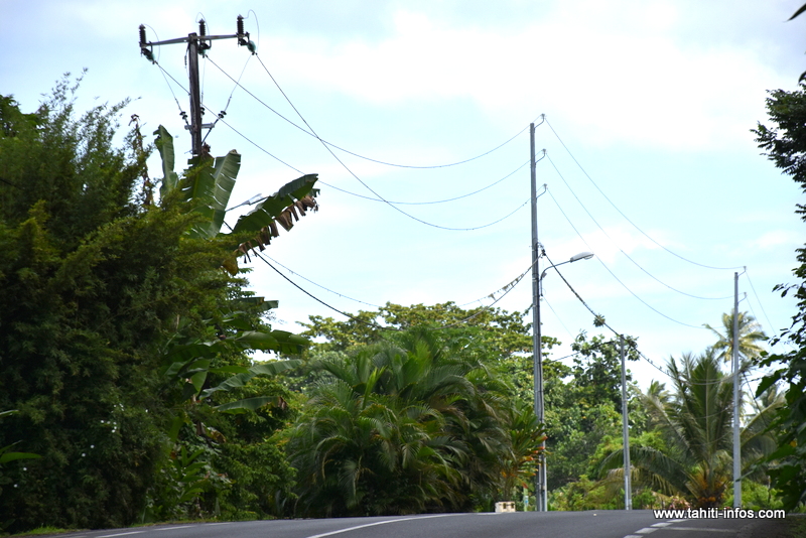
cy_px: 269
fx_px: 4703
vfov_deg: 6.5
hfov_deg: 9.8
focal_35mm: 210
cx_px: 403
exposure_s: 1/800
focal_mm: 140
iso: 200
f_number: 7.1
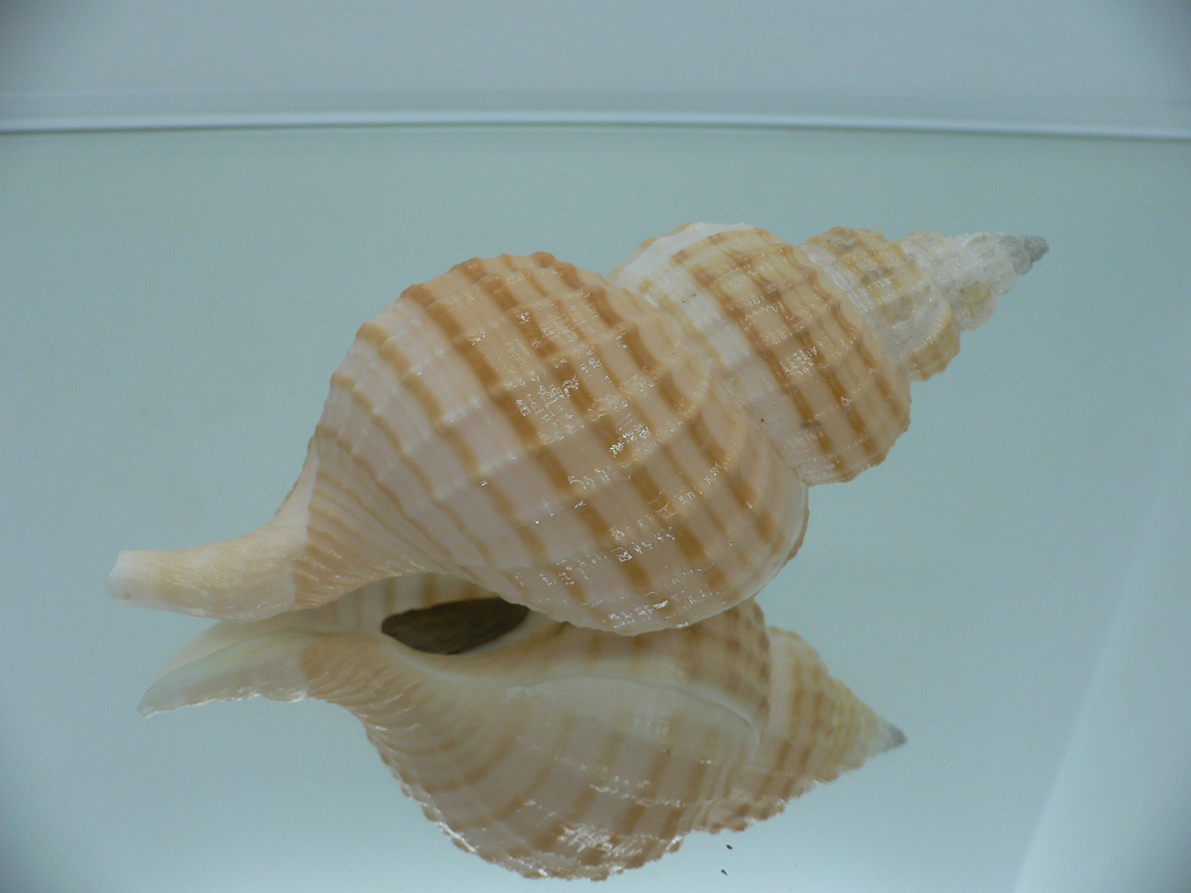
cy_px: 446
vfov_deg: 40.7
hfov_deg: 52.6
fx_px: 1204
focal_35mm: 35
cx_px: 596
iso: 80
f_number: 2.8
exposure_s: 1/60
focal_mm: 4.6
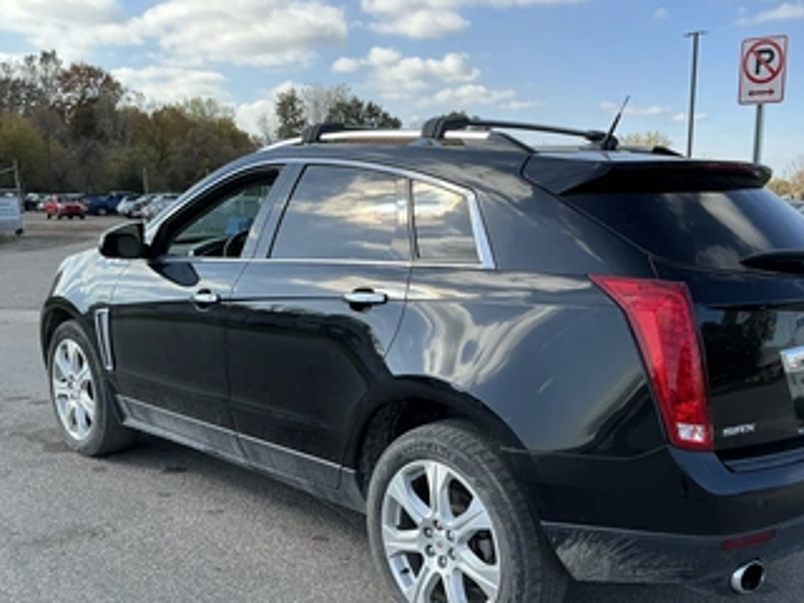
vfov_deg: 40.6
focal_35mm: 35
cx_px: 487
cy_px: 349
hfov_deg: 52.2
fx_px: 813
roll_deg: -1.8
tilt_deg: -5.7
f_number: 1.8
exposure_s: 1/804
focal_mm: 3
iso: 25
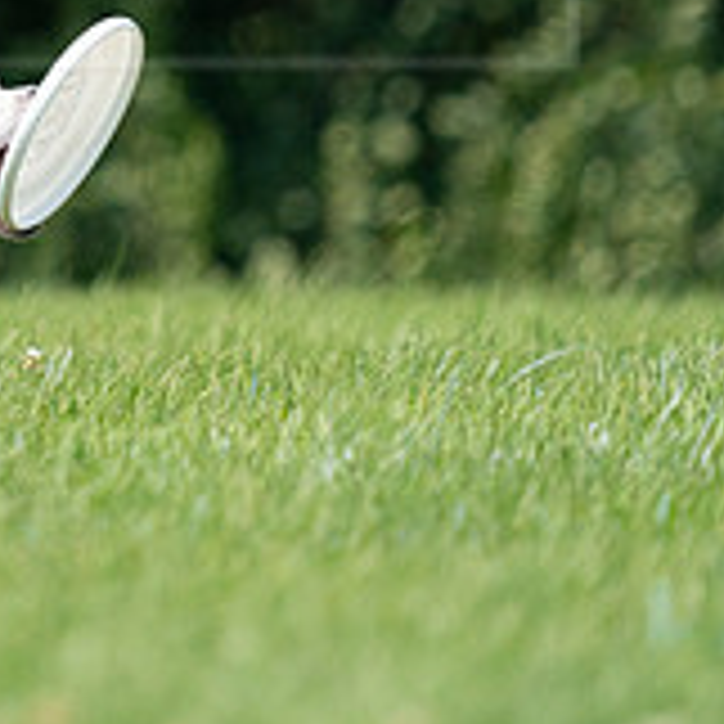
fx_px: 37127
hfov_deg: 1.1
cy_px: -2
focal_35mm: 1569
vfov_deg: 1.1
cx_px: -162
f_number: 6.3
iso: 1250
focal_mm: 512
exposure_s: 1/4000
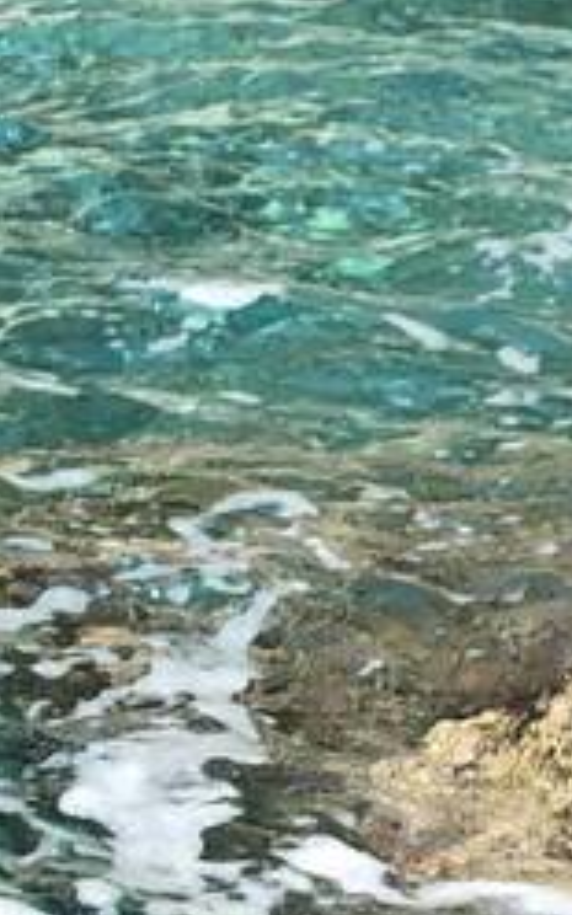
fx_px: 7383
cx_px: -524
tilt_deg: -23.6
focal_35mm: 296
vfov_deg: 6.9
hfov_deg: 4.4
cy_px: 1806
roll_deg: -0.5
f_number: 2.4
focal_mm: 6
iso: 16
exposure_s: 1/345
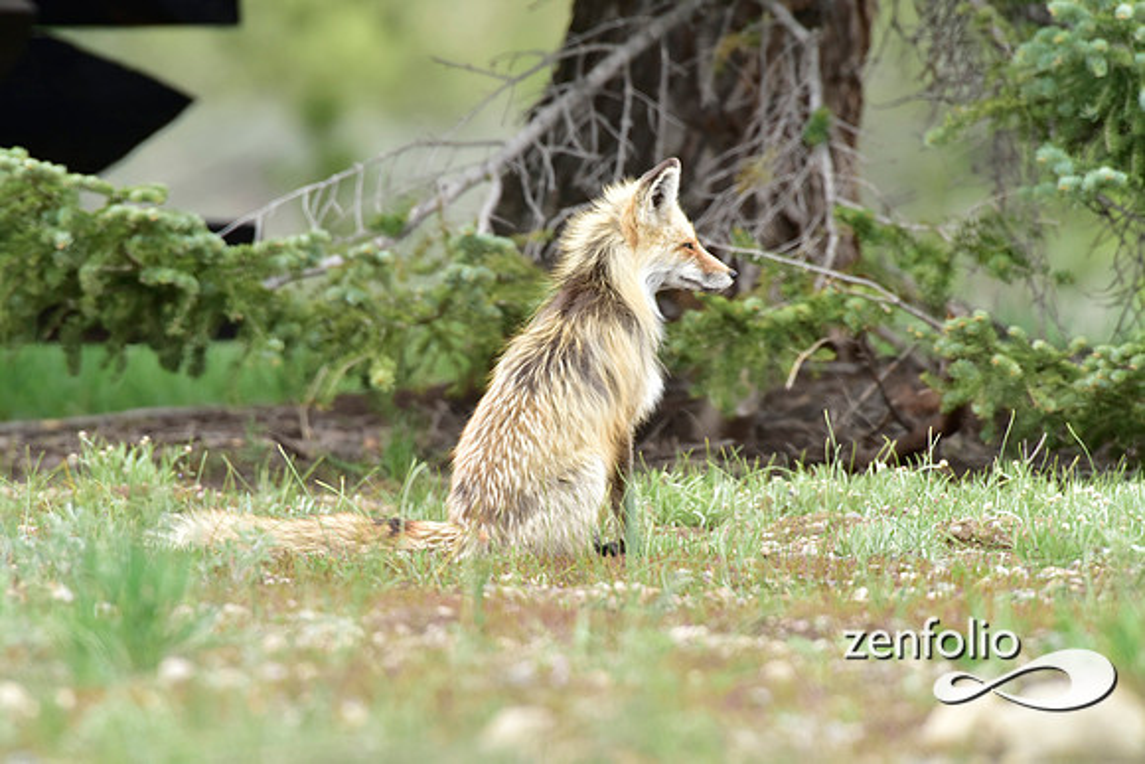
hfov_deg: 2.4
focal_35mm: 850
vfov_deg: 1.6
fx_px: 27040
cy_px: 382
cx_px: 572
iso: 800
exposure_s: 1/640
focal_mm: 850
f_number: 9
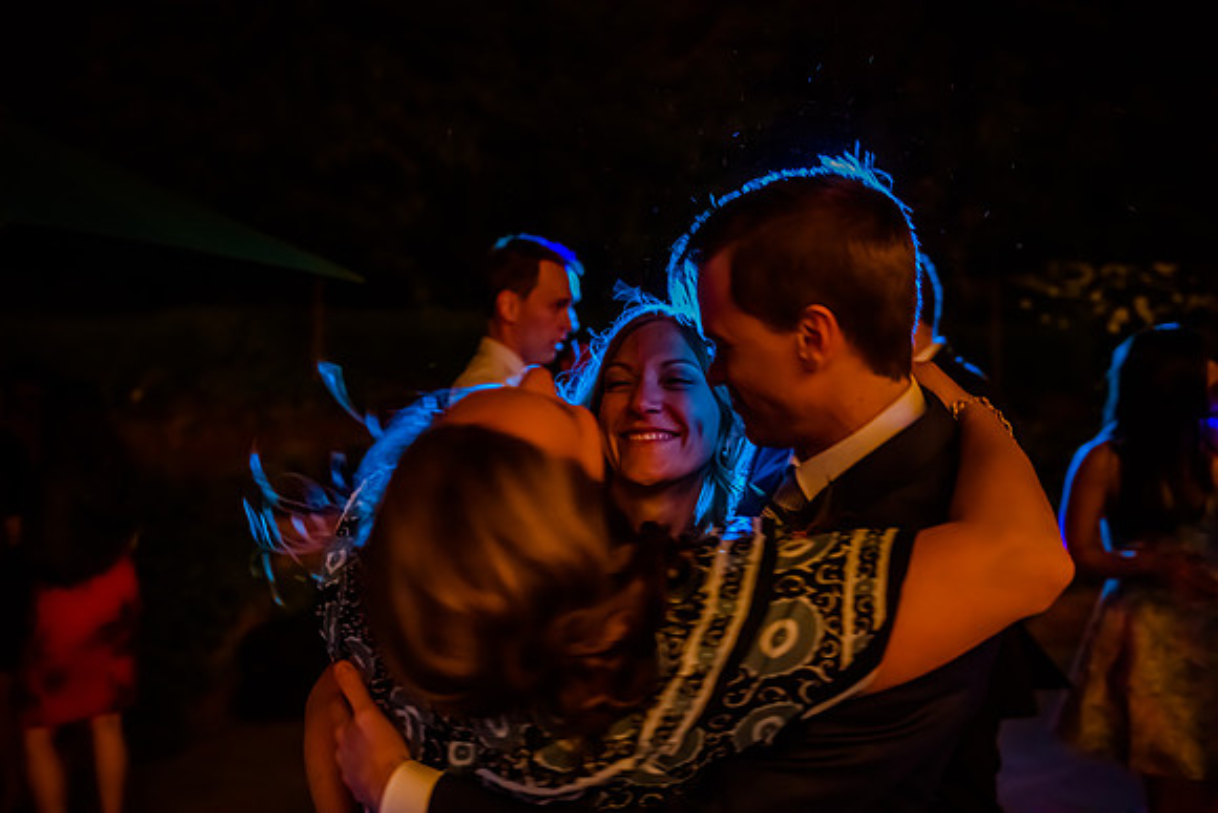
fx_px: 1083
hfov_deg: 58.7
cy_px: 406
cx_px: 609
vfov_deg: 41.1
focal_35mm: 32
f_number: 2.8
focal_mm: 32
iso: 8000
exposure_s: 1/80
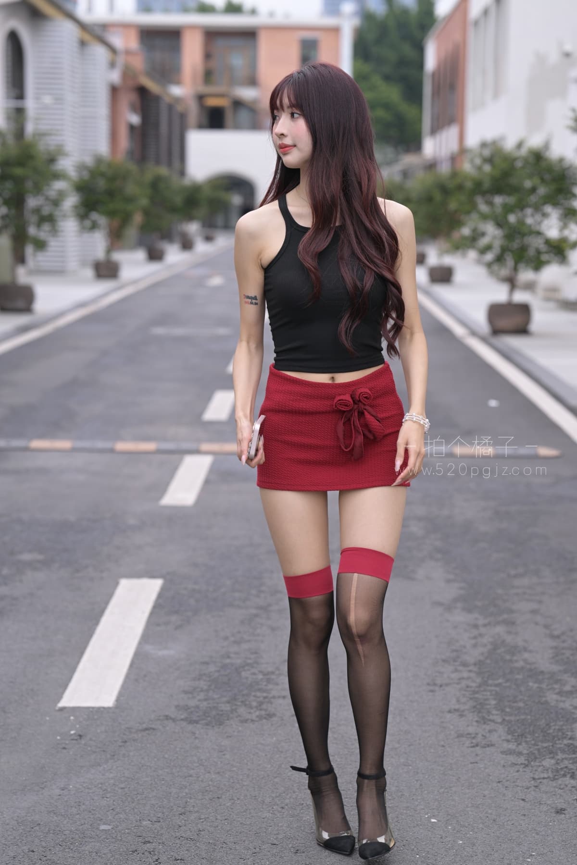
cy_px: 432
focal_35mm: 85
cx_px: 288
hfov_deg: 16.1
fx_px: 2043
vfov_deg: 23.9
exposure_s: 1/640
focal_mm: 85
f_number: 4
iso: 320
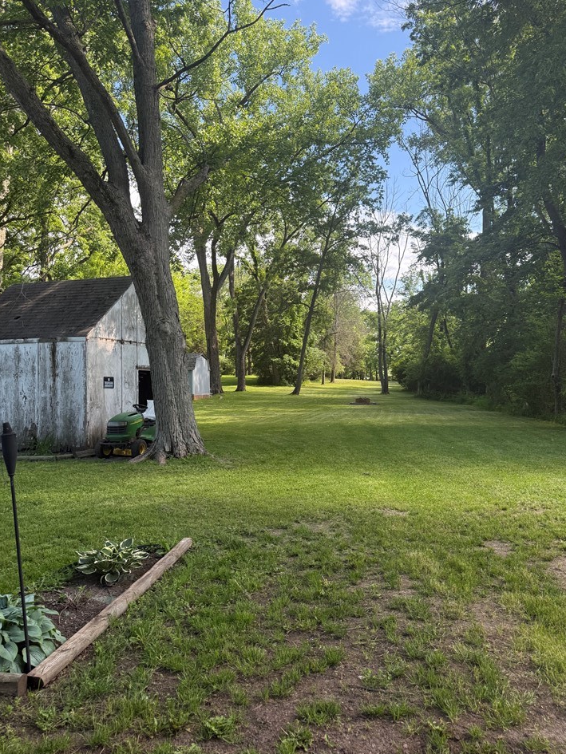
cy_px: 370
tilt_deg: +3.6
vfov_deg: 67.3
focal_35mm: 26
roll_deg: +0.9
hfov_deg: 53.1
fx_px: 567
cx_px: 290
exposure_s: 1/788
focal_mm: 6.76
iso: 100
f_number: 1.78
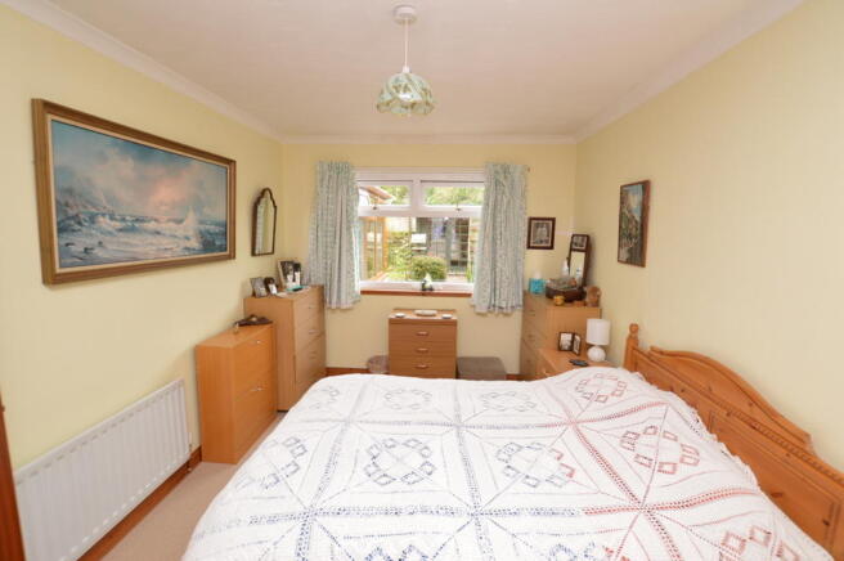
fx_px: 351
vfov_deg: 77.2
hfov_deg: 100.4
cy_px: 280
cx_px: 422
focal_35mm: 15
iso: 400
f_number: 5
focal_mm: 10
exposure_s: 1/100
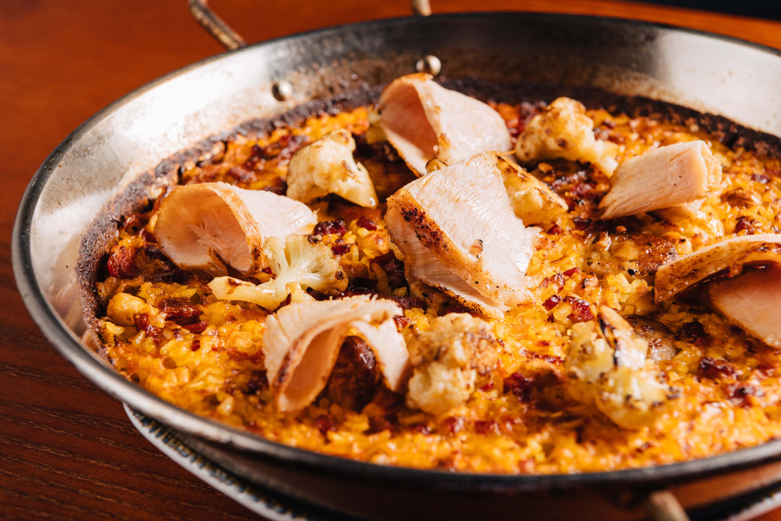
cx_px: 390
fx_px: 1519
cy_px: 260
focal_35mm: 70
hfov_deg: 28.8
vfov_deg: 19.5
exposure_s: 1/250
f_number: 8
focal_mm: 70
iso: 100
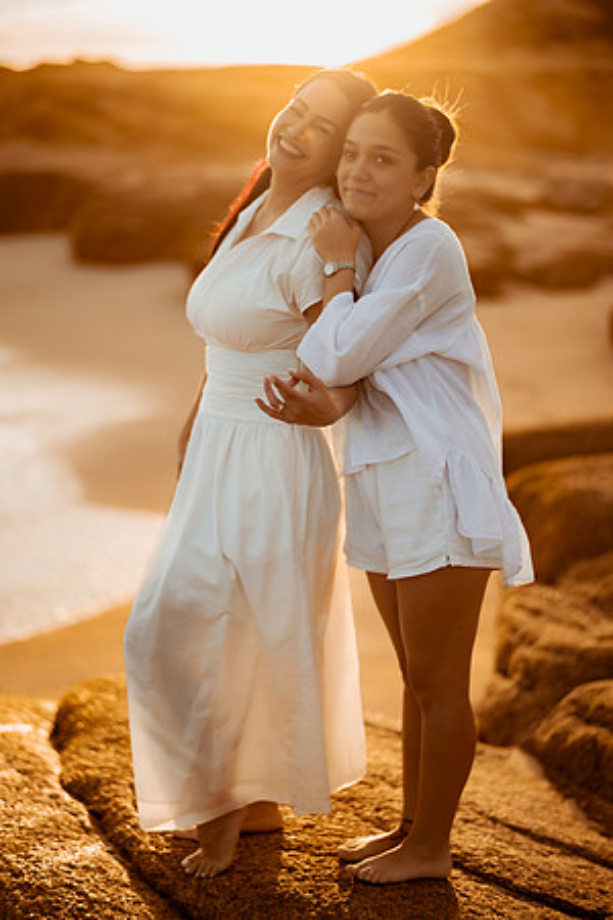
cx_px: 306
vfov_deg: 34.5
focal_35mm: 58
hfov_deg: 23.4
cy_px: 460
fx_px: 1481
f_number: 1.4
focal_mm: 58
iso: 80
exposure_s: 1/3200
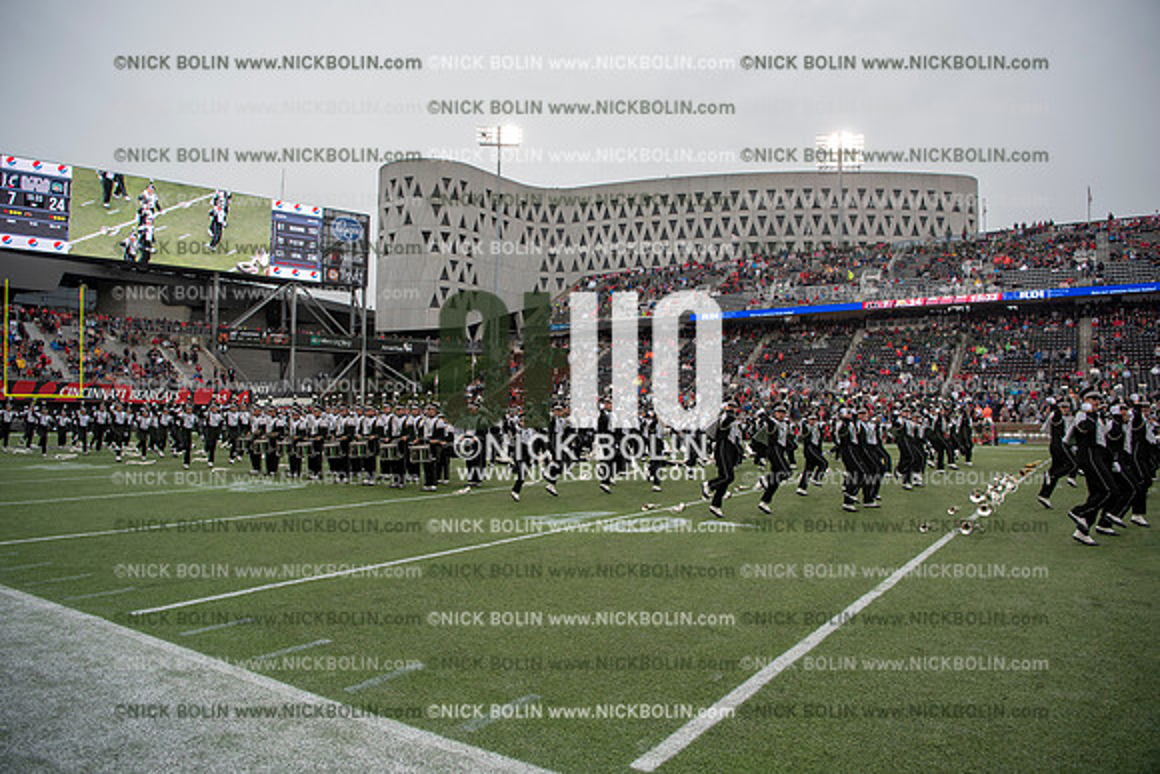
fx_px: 773
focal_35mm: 24
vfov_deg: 53.2
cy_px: 387
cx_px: 580
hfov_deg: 73.7
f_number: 3.5
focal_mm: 24
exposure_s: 1/800
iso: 250
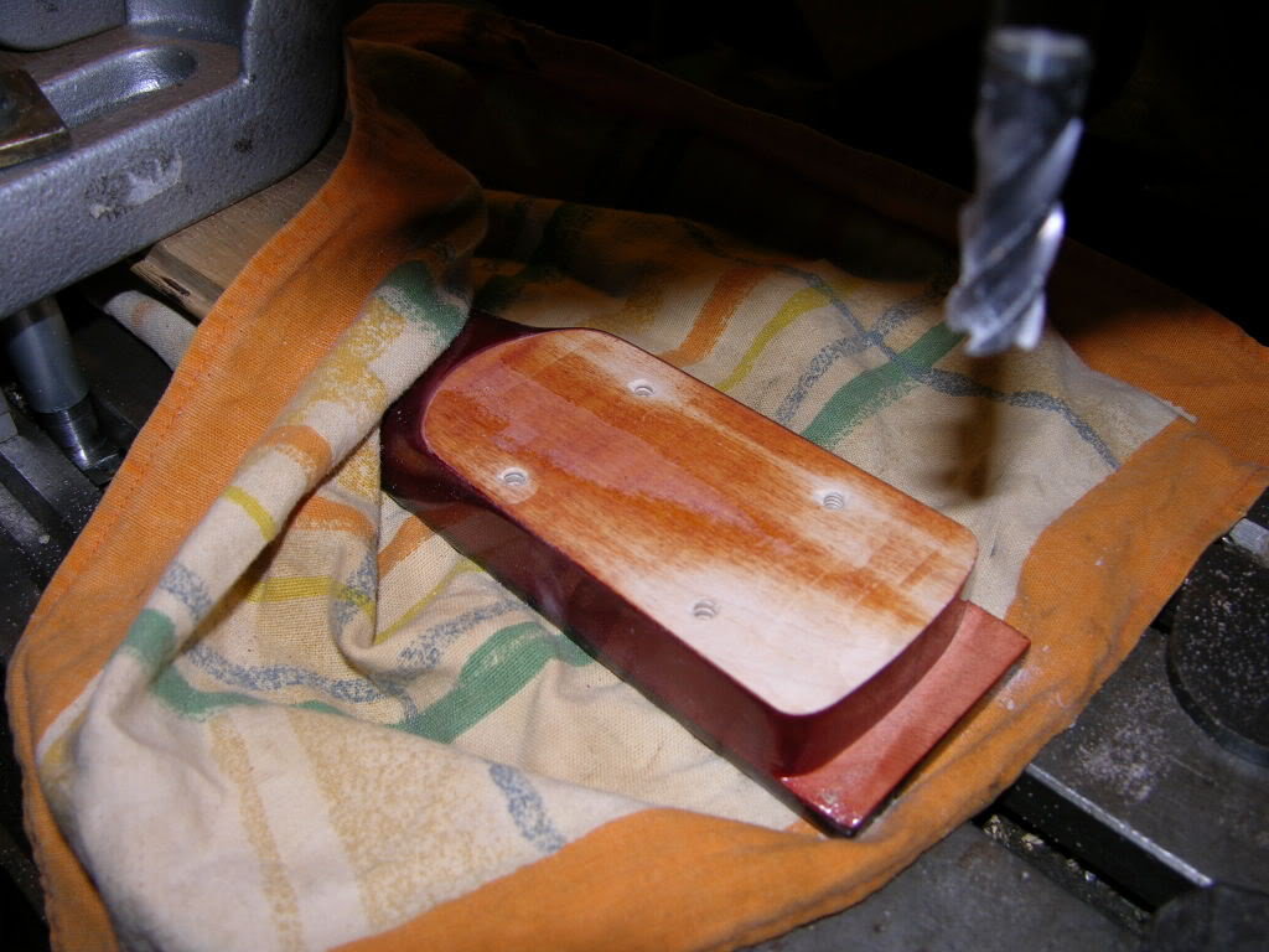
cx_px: 634
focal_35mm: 35
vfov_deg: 40.7
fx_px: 1283
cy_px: 476
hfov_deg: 52.6
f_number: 2.8
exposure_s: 1/60.1
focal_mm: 8.9
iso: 50
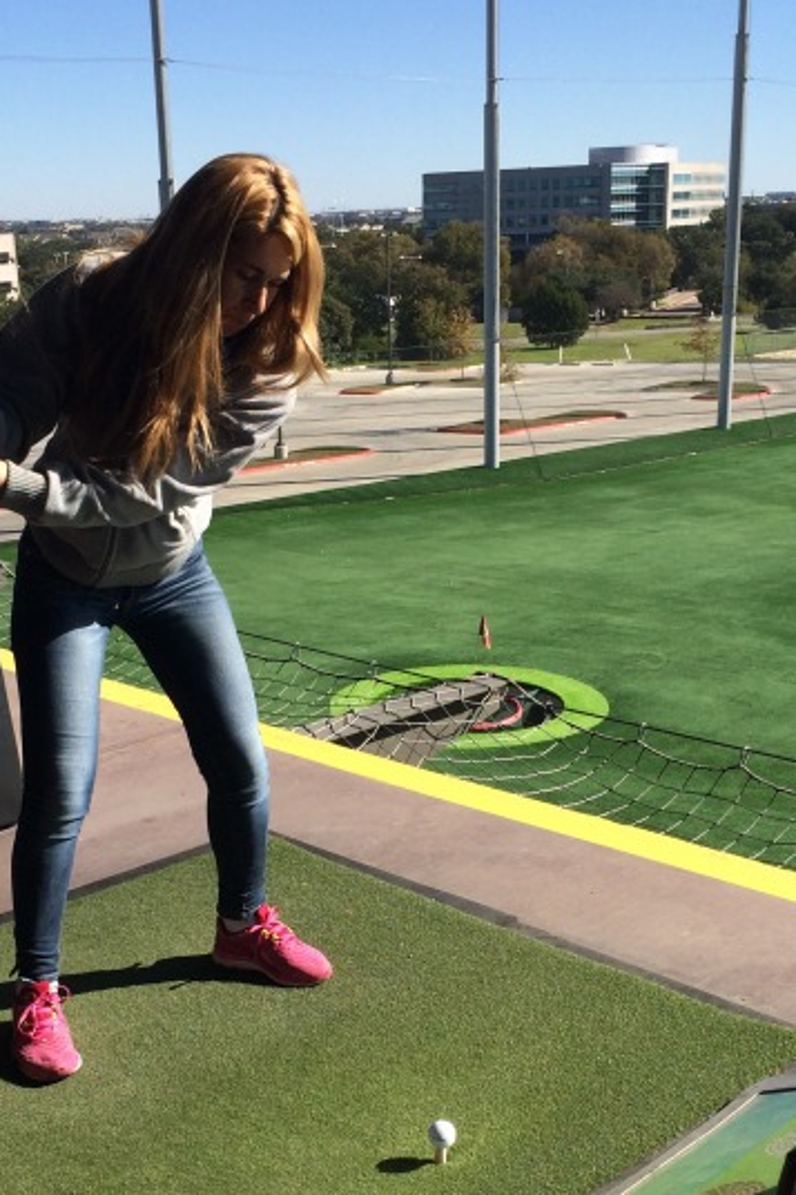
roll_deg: +3.1
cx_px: 317
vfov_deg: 40.8
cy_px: 764
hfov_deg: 28.0
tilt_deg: -20.0
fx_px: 1593
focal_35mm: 48
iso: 32
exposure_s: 1/1953
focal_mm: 4.15
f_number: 2.2
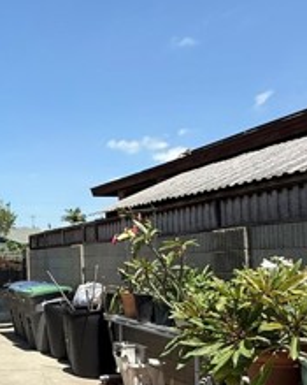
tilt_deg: +1.6
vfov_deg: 45.3
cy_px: 246
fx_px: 455
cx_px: -30
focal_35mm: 40
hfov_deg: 32.8
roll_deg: +1.2
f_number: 2.2
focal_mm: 2.22
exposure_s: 1/1848
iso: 50
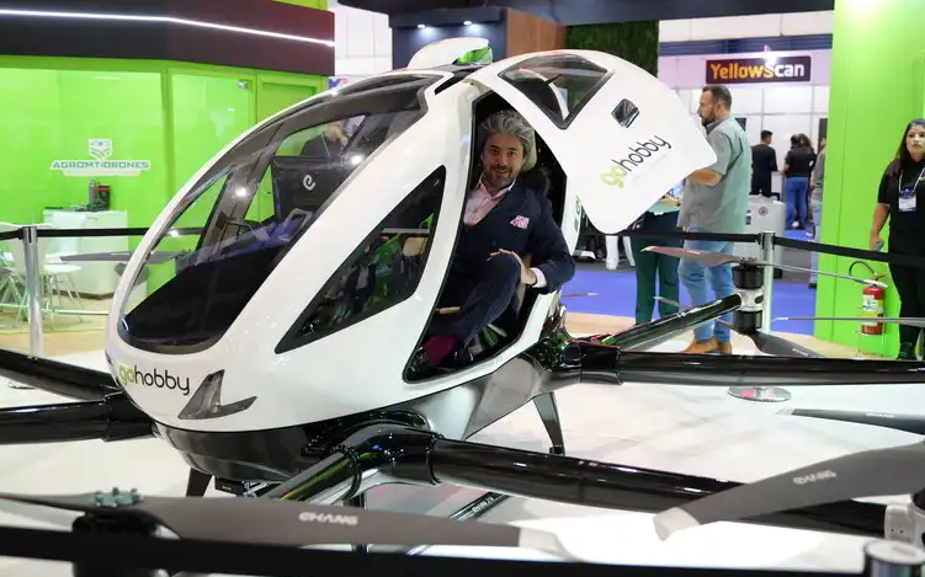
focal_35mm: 38
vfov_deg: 33.6
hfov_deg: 51.5
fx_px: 958
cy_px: 284
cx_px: 438
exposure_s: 1/160
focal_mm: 35
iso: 2500
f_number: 2.8
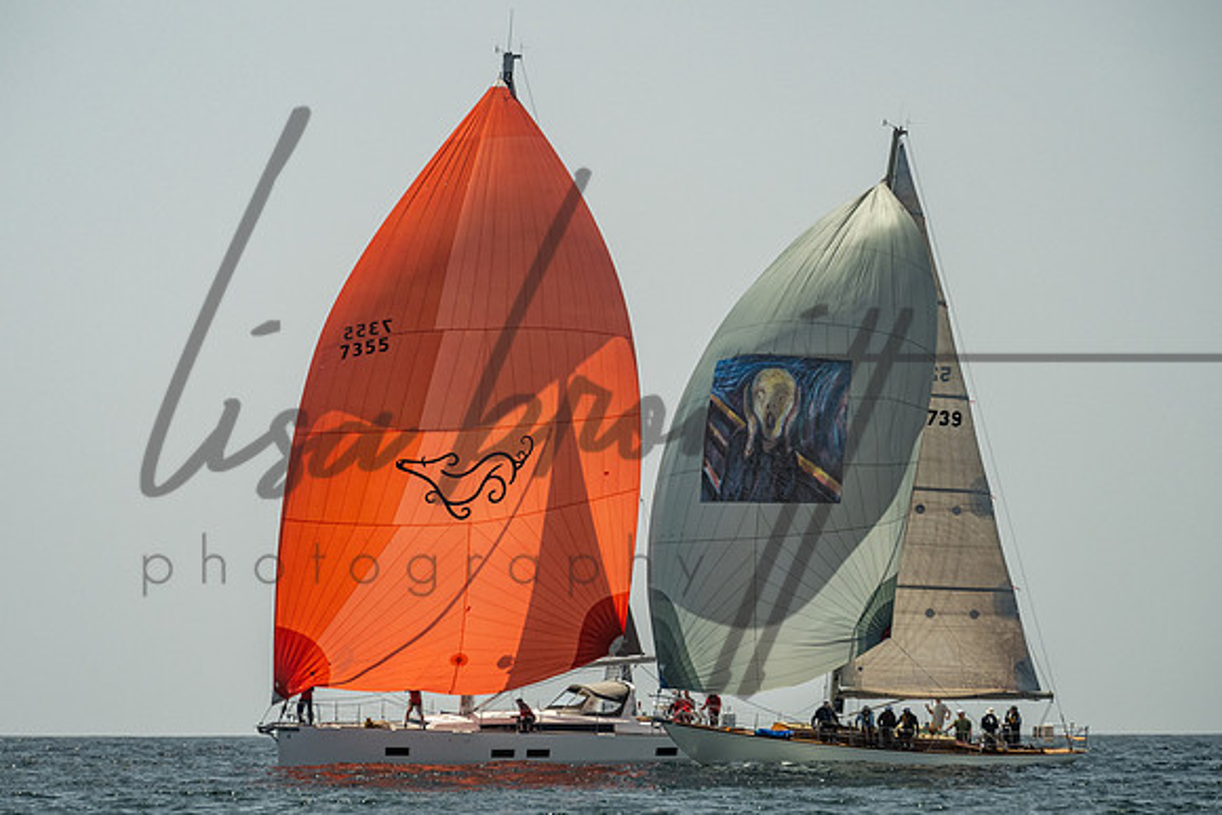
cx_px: 603
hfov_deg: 8.7
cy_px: 455
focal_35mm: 236
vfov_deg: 5.8
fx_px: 8005
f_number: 6.3
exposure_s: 1/1600
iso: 320
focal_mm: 165
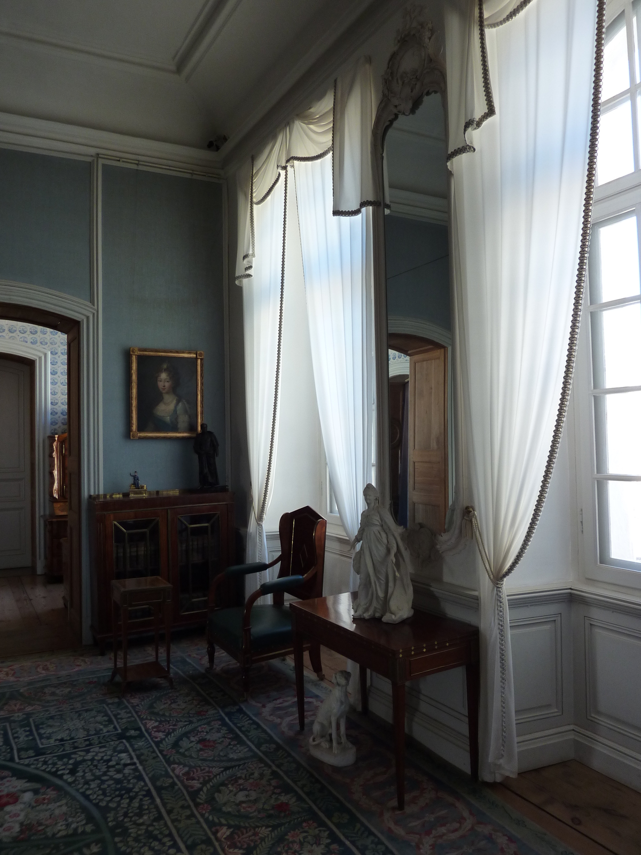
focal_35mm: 25
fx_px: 617
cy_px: 428
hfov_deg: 54.9
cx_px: 320
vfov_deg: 69.4
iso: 125
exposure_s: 1/30
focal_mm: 4.1
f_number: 3.3
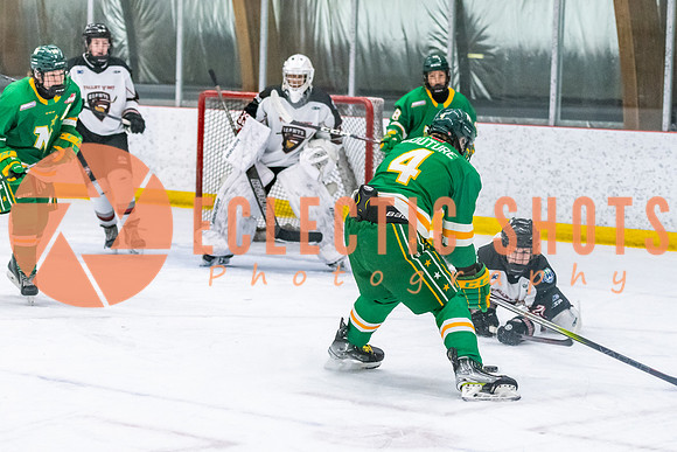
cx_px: 393
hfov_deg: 16.6
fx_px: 2314
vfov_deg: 11.2
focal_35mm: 123
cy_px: 204
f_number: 2.8
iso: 4000
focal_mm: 70
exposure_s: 1/800
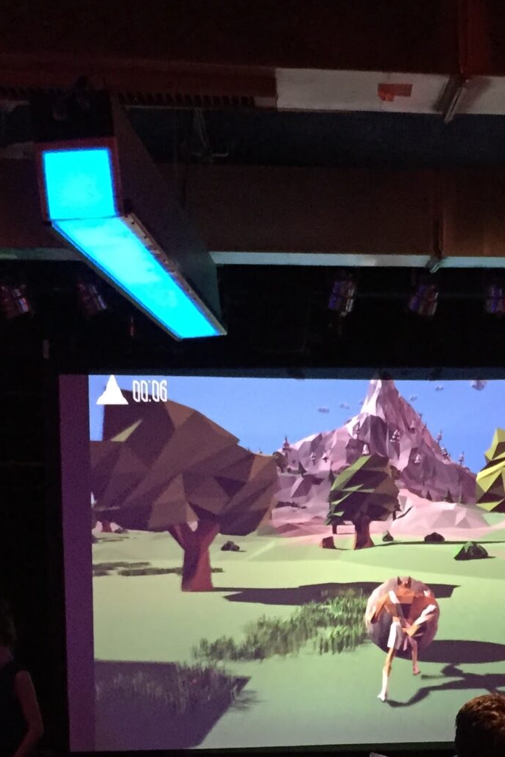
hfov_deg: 18.1
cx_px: 480
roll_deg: -0.1
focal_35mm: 74
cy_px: 623
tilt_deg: -4.0
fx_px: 1556
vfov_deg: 26.7
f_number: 2.2
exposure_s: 1/20
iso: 250
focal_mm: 4.15
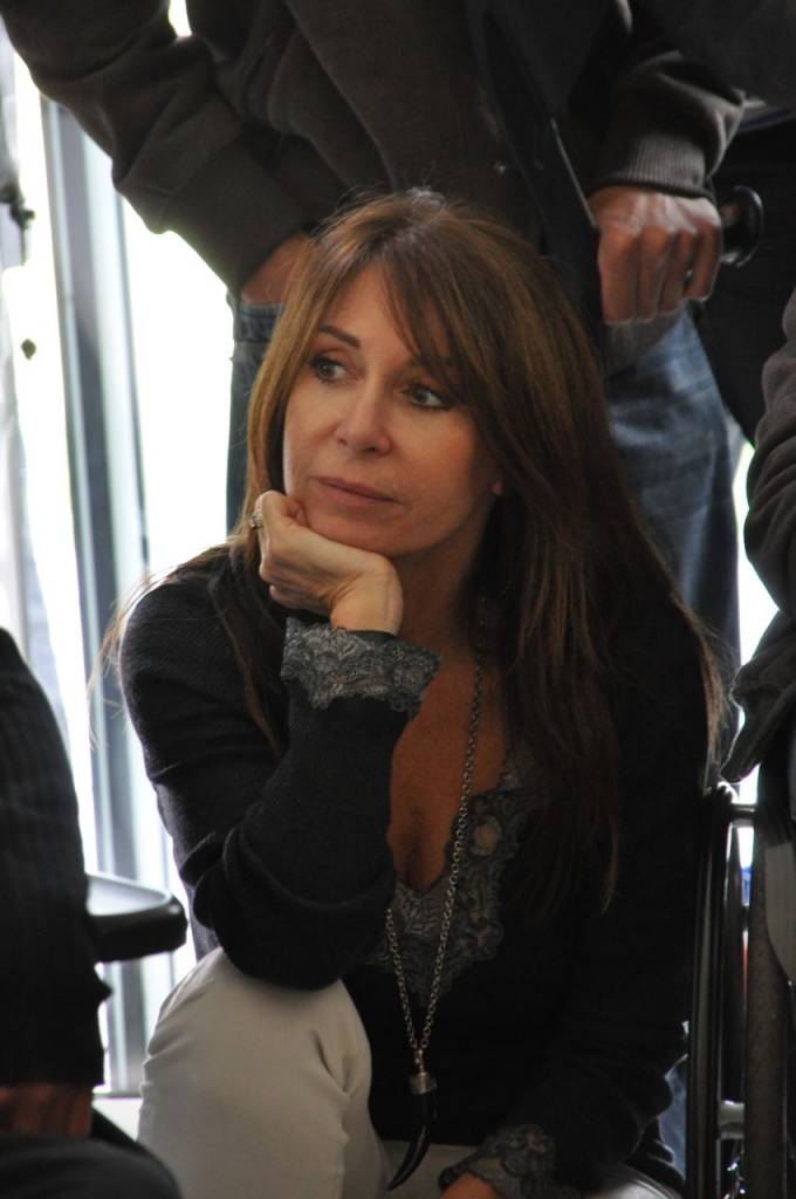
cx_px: 398
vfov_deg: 6.9
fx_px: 9976
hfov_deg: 4.6
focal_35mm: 300
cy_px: 600
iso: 1600
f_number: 6.3
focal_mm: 200
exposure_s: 1/30
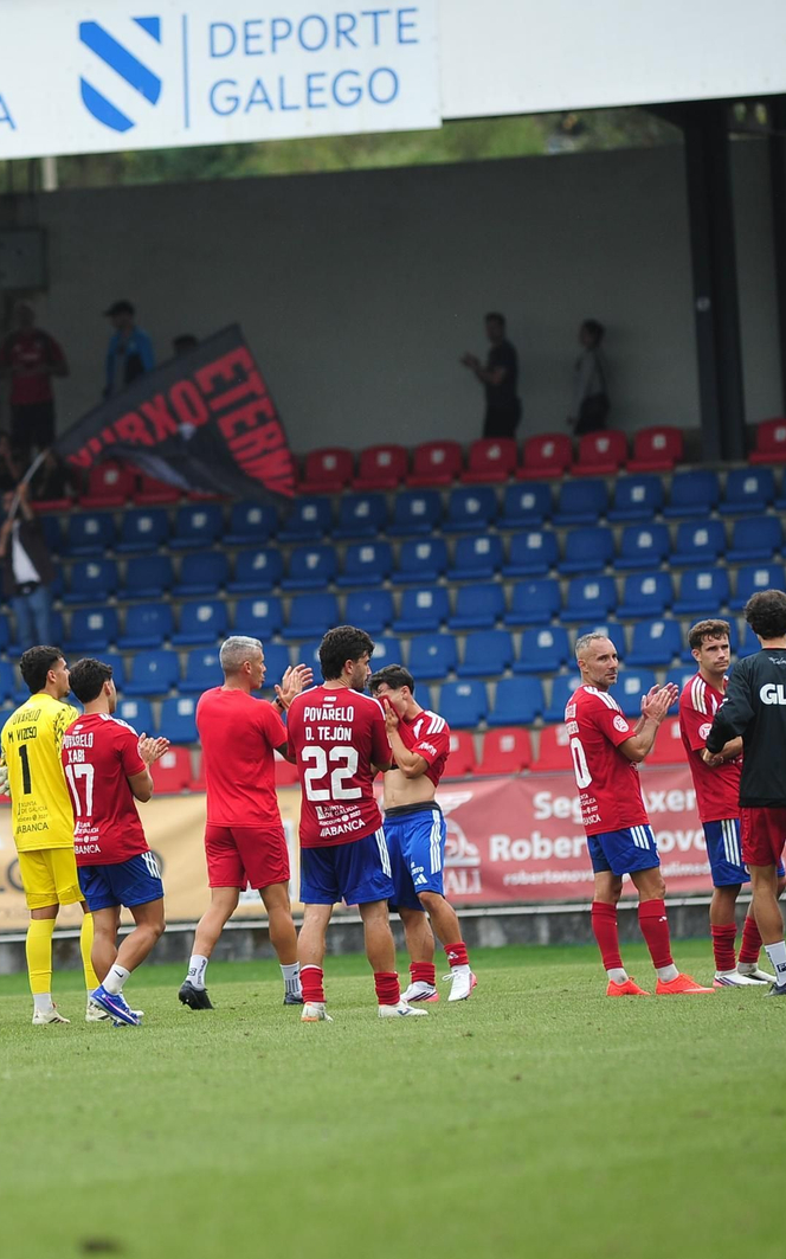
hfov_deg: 2.9
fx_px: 15772
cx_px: 15
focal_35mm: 460
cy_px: 630
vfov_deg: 4.6
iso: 500
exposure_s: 1/1000
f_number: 4
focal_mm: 300
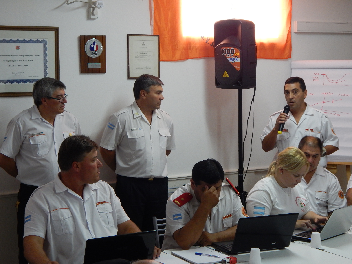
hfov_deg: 28.2
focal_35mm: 69
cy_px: 132
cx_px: 176
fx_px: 702
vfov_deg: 21.3
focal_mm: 12.3
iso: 320
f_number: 4.1
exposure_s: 1/30
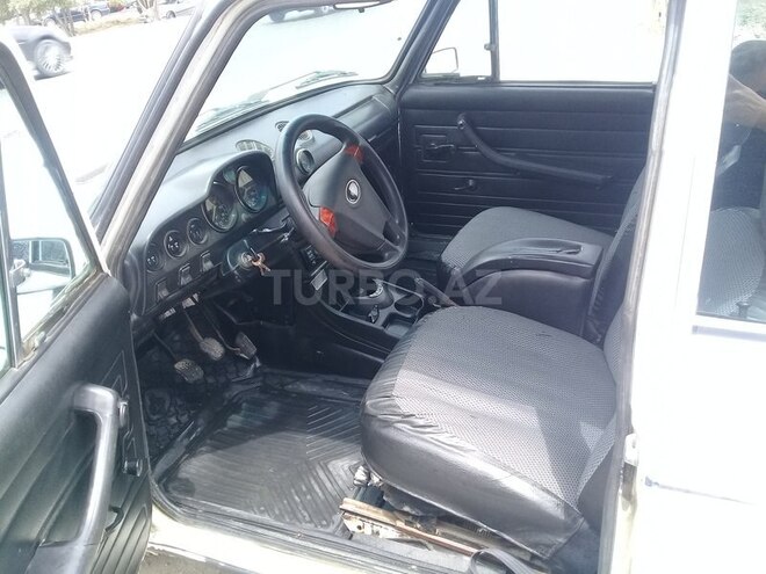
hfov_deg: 58.4
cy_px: 287
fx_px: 686
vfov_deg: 45.4
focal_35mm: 31
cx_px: 383
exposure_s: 1/122
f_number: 2.2
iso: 50
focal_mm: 3.3
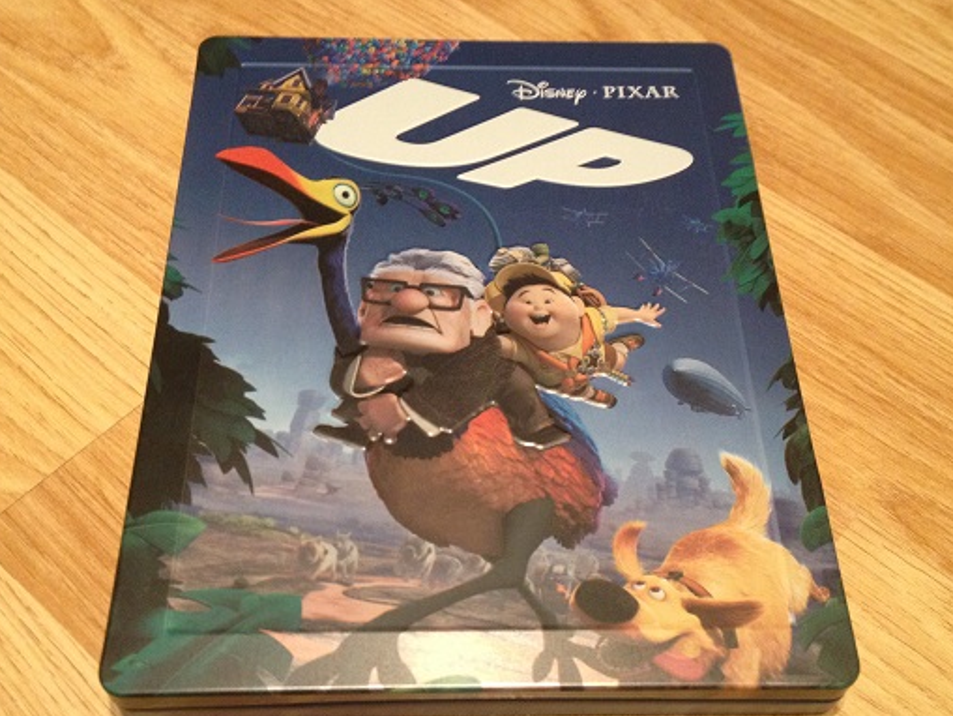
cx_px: 481
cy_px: 397
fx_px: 1212
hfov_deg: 42.9
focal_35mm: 44
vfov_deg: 32.9
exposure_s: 1/20
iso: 250
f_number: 2.4
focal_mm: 4.28
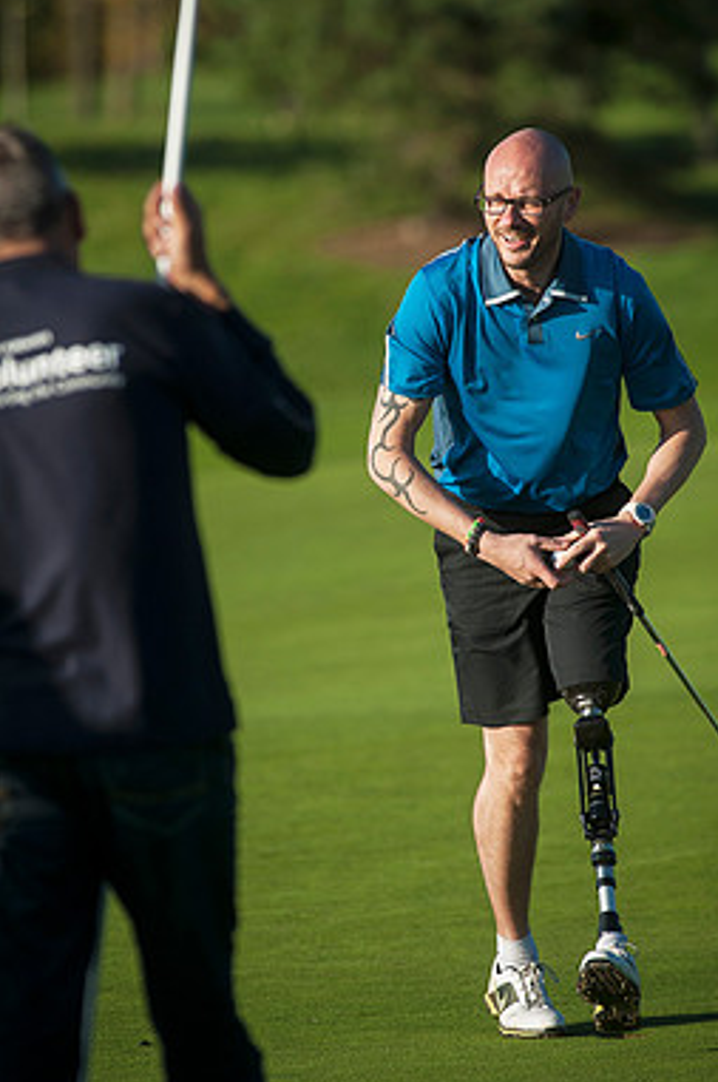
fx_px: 10619
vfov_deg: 5.8
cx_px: 376
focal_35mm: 354
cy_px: 503
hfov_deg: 3.9
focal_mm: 300
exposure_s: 1/2500
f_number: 5
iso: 200
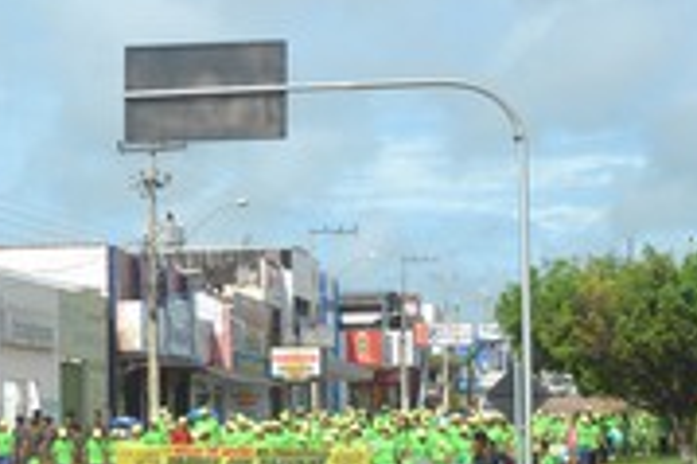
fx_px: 2340
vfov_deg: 11.3
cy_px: 378
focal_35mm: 121
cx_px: 191
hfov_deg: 16.9
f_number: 9
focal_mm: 32
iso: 100
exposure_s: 1/320
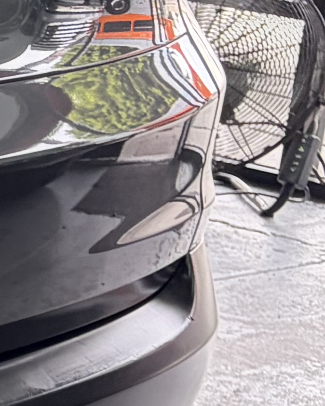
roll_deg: -2.7
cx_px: -901
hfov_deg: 7.1
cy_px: 69
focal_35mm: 172
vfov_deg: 11.2
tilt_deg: -12.8
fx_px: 2069
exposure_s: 1/120
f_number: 1.6
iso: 160
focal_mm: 5.96
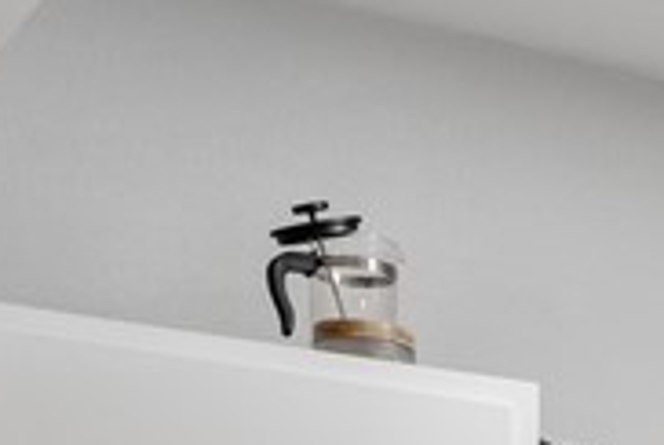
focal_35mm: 143
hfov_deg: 12.0
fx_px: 2642
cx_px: 1521
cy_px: 1050
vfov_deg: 8.8
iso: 640
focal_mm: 24
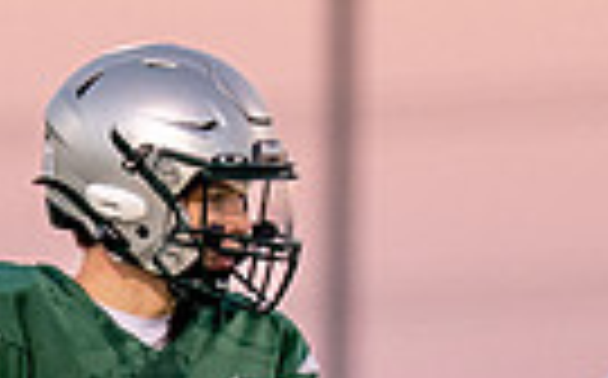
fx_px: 25585
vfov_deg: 0.8
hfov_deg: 1.4
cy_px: 471
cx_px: 19
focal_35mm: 1546
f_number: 2.8
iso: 1000
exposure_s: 1/1000
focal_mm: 200
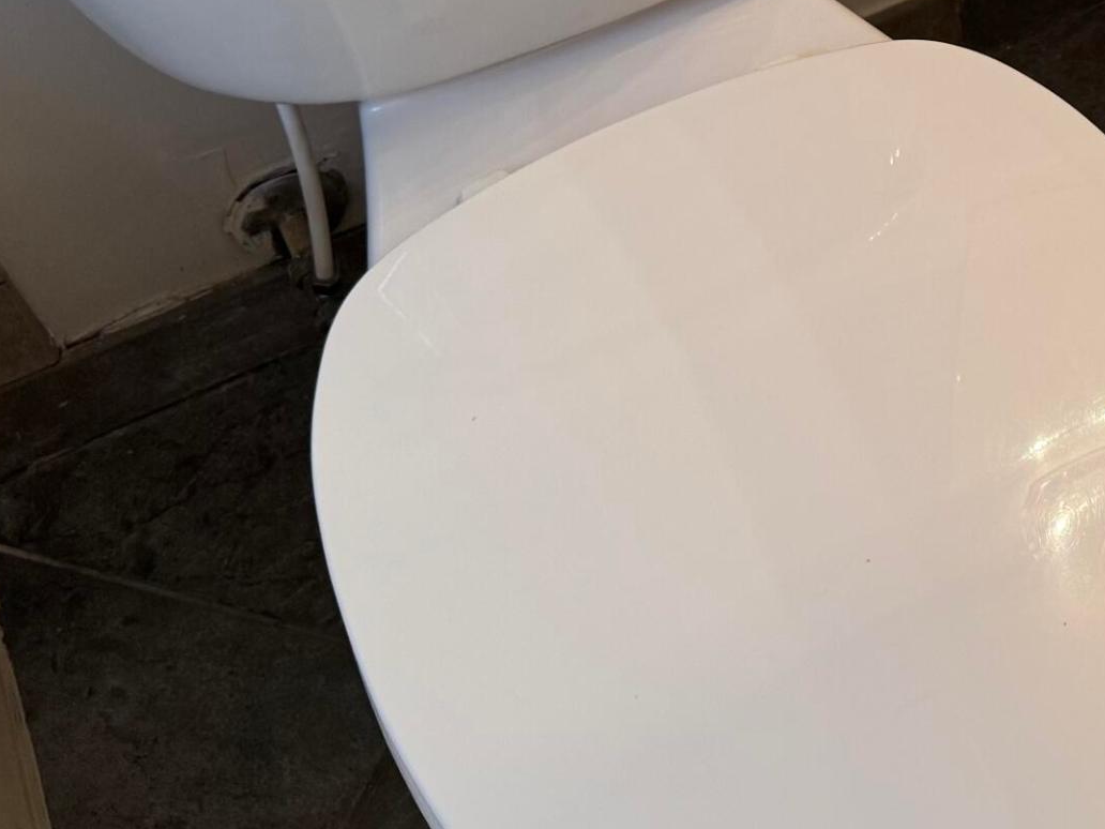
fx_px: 2139
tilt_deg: -48.9
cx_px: 1224
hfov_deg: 26.6
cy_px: -35
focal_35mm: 67
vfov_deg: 21.1
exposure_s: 1/60
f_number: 1.78
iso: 200
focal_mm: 6.76
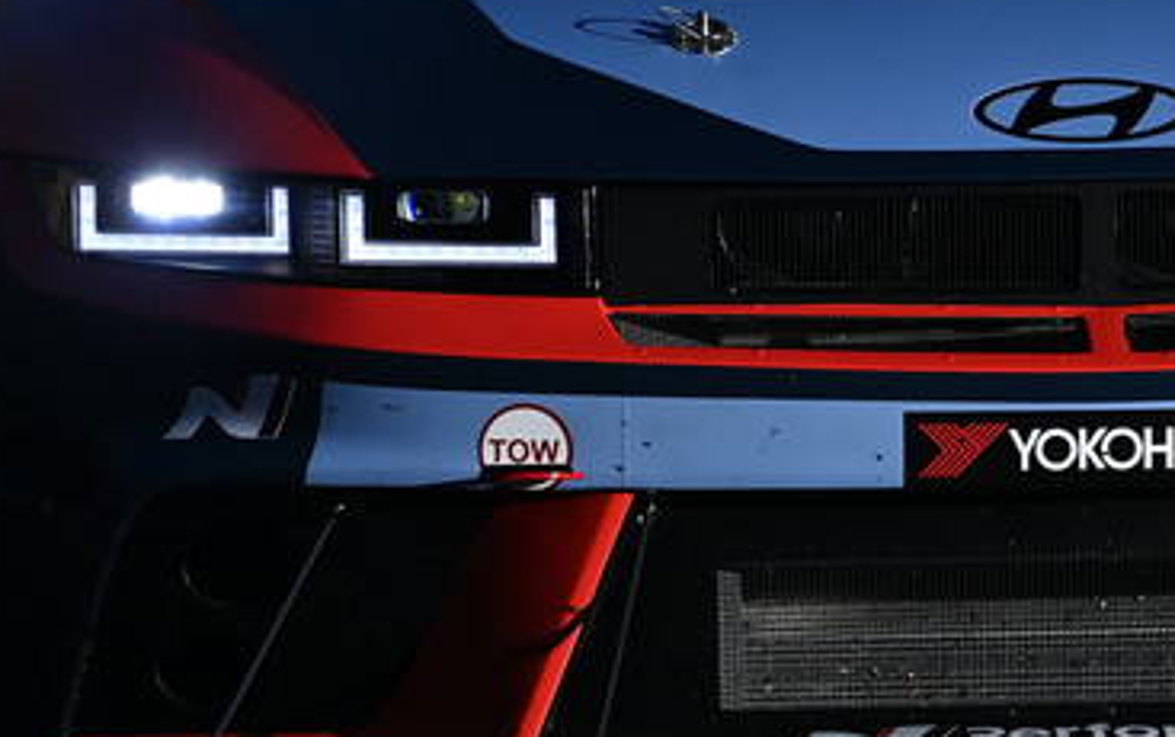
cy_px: 135
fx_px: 53358
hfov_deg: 1.3
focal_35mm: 1665
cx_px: 826
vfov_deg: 0.8
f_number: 8
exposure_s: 1/500
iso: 100
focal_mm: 500
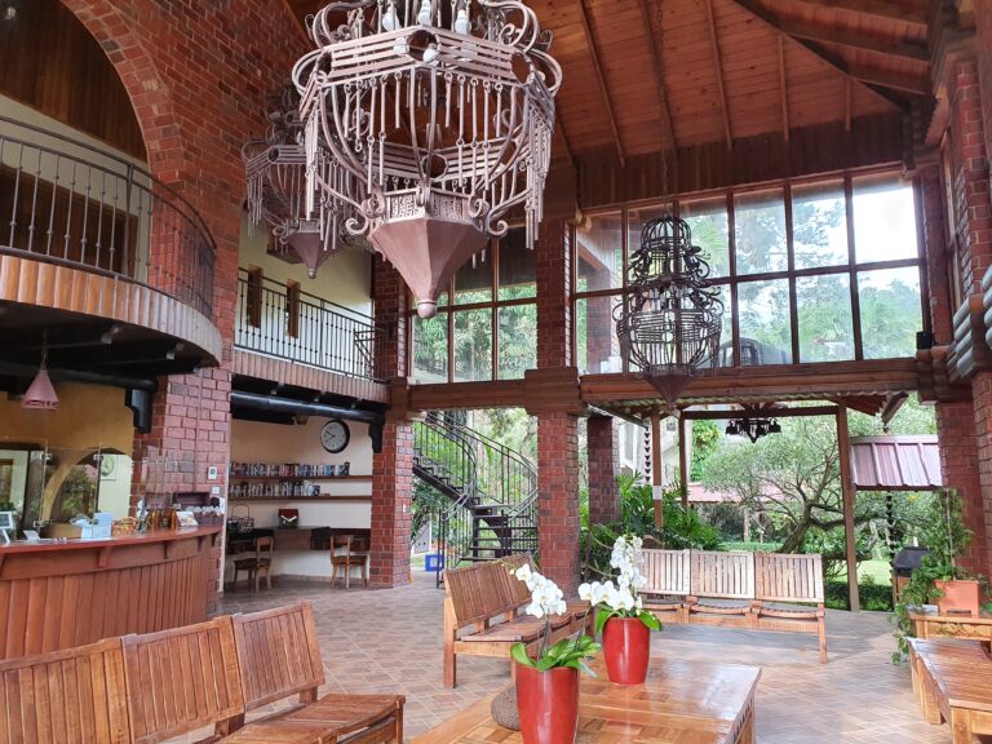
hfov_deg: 67.3
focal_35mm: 26
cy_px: 372
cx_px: 496
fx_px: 745
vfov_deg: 53.1
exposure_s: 1/120
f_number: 2.4
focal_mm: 4.32
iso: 160
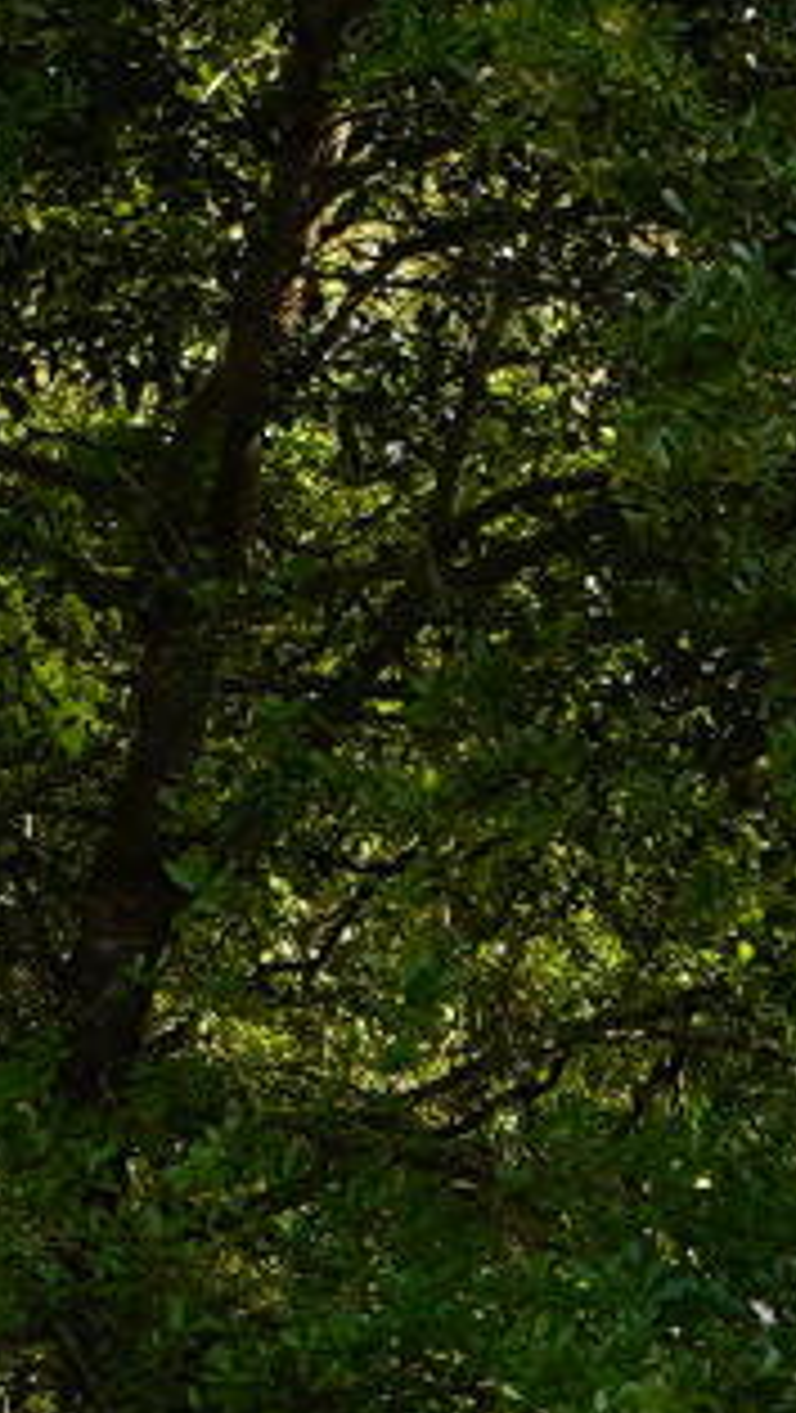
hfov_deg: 3.3
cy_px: 3258
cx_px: -2707
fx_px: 13112
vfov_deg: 5.9
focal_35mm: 350
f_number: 5.6
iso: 100
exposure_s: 1/80
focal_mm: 35
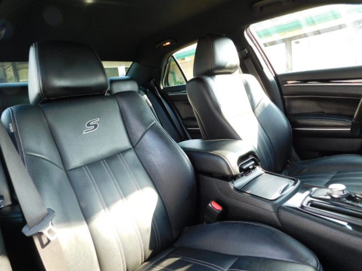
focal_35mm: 23
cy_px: 136
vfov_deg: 58.9
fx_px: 241
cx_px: 181
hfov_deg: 73.9
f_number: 3
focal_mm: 4
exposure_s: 1/50
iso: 125
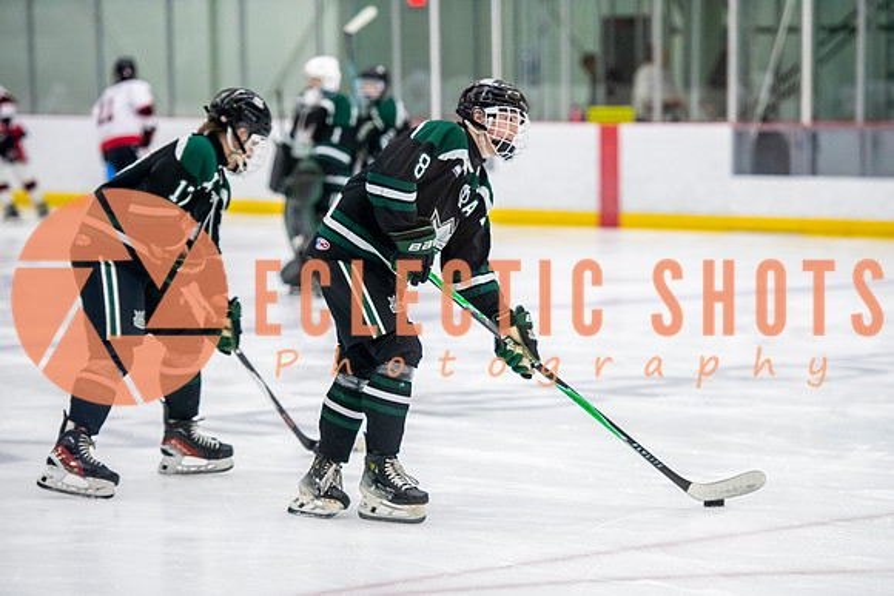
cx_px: 493
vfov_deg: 9.2
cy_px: 329
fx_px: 3699
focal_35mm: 149
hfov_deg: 13.8
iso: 3200
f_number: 3.2
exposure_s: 1/640
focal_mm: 135
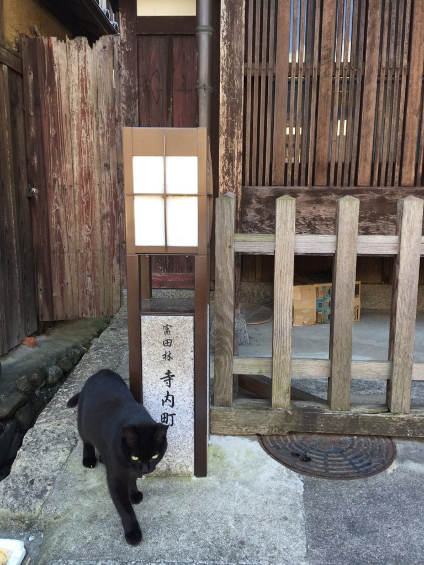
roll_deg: -1.4
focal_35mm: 29
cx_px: 212
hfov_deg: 48.2
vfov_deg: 61.7
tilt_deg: -8.6
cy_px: 282
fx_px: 474
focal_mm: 4.15
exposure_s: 1/120
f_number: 2.2
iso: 50
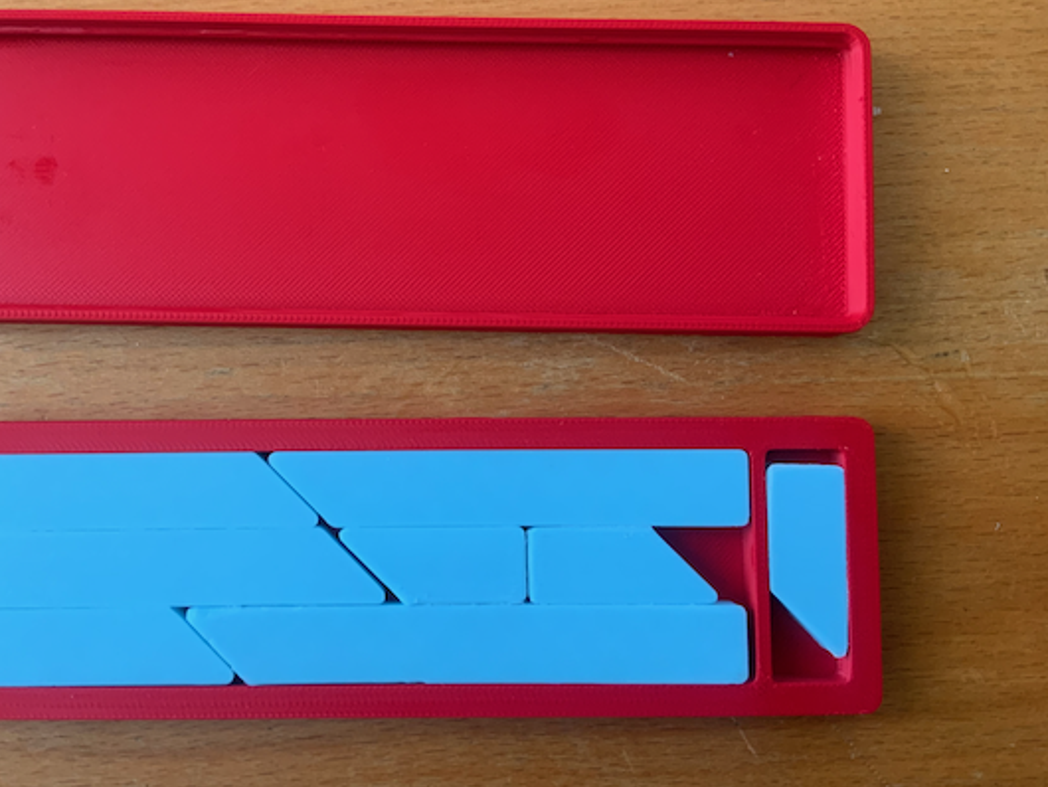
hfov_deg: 52.3
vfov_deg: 40.7
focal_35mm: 35
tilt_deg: -86.7
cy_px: 348
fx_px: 1060
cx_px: 423
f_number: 1.8
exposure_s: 1/60
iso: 125
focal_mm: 3
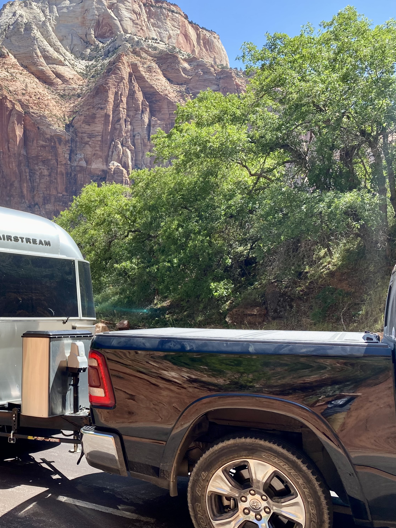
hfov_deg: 38.6
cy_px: 264
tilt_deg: +0.4
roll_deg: -0.1
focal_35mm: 35
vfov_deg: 52.6
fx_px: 534
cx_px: 61
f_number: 1.8
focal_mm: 4.25
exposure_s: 1/965
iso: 32
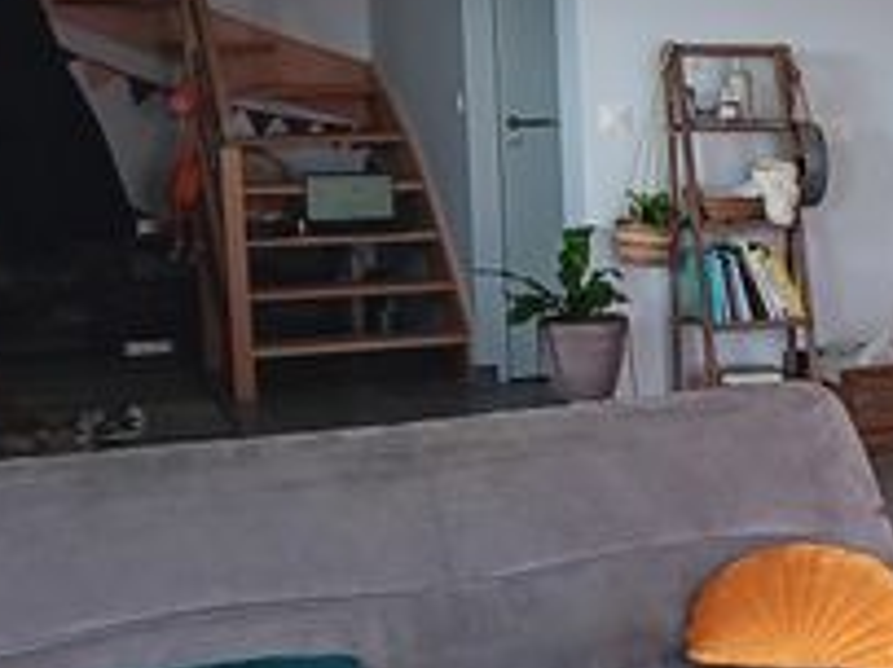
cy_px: 356
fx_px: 1985
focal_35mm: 77
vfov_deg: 19.1
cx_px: 1179
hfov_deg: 22.5
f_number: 1.8
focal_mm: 3.98
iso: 40
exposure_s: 1/34.5
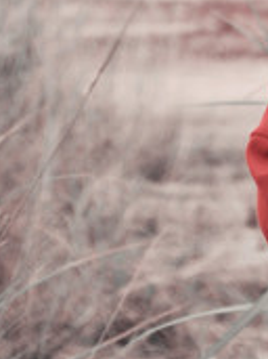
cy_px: -311
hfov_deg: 3.6
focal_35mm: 417
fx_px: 4310
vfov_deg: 4.7
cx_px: 246
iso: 250
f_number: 5.3
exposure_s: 1/50
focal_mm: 62
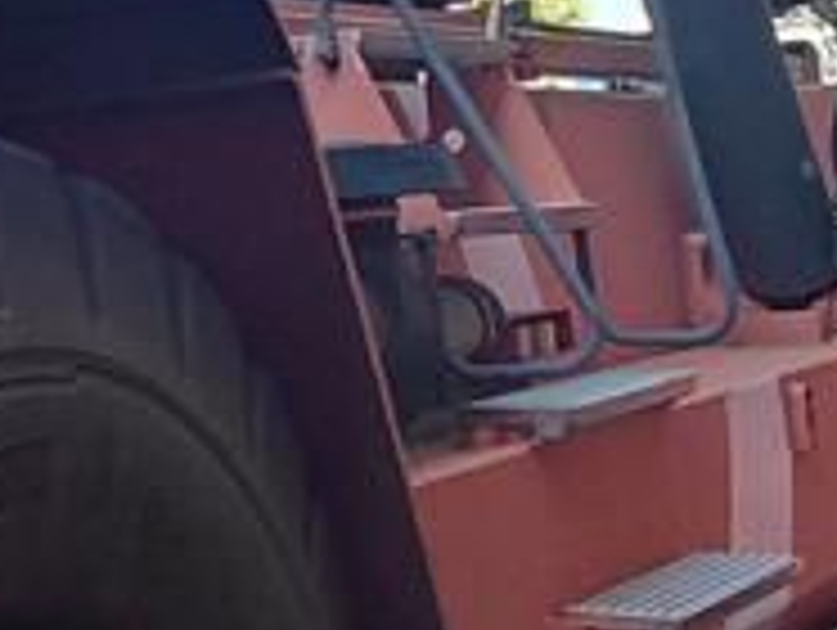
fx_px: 2131
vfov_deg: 16.6
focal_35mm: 88
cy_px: 90
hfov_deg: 20.2
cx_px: -284
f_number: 2.2
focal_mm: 1.64
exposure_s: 1/360
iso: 40
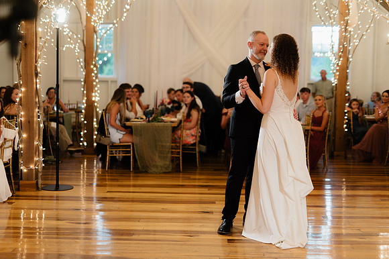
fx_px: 540
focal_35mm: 50
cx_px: 194
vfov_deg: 27.0
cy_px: 130
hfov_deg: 39.6
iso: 800
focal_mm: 50
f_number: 1.8
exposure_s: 1/200
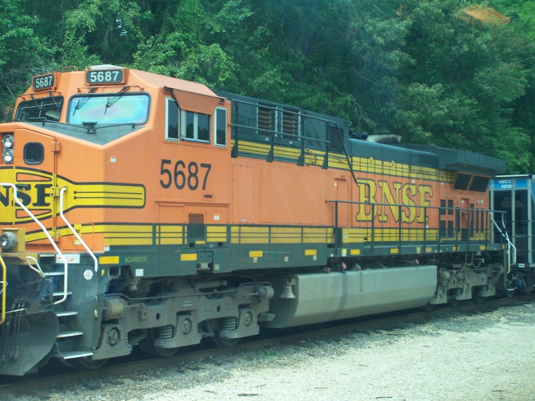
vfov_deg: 21.3
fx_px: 1066
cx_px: 268
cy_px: 200
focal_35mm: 69
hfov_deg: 28.2
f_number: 3.2
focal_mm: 11.5
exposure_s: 1/250
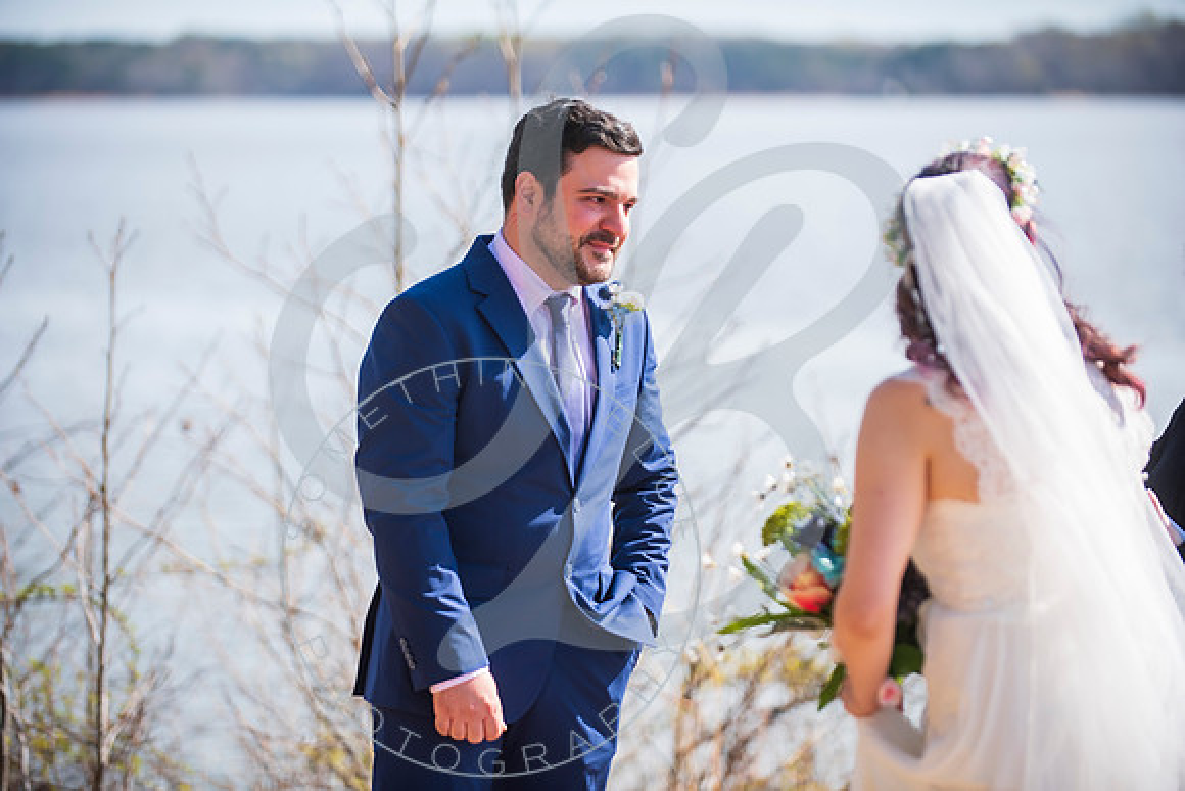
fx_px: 4358
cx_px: 586
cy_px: 395
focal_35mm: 132
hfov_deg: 15.5
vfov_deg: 10.4
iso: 100
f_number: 2.8
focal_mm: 130
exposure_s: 1/640
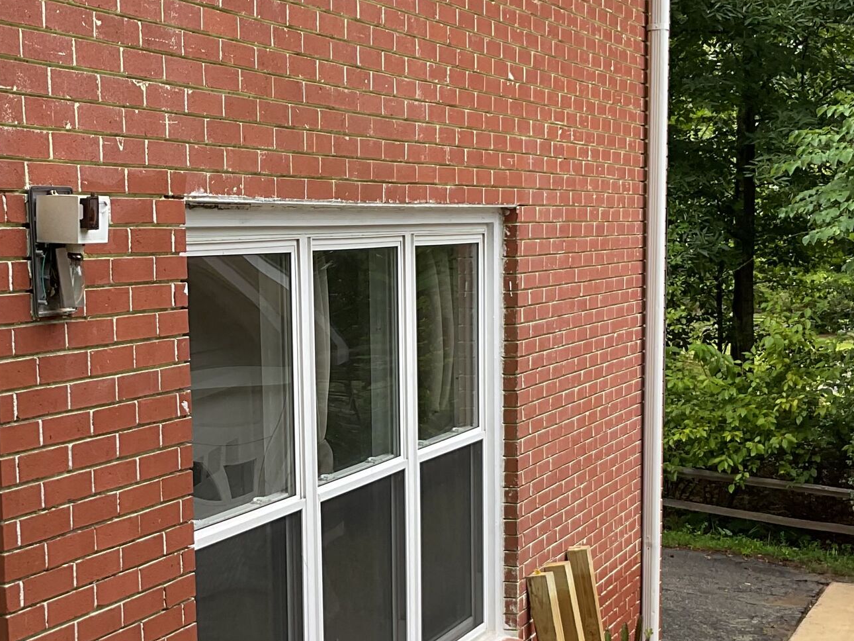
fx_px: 1702
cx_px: 255
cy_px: 492
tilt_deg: -7.1
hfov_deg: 27.9
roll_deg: +0.8
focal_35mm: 69
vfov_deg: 21.1
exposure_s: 1/132
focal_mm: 3
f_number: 1.8
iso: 16
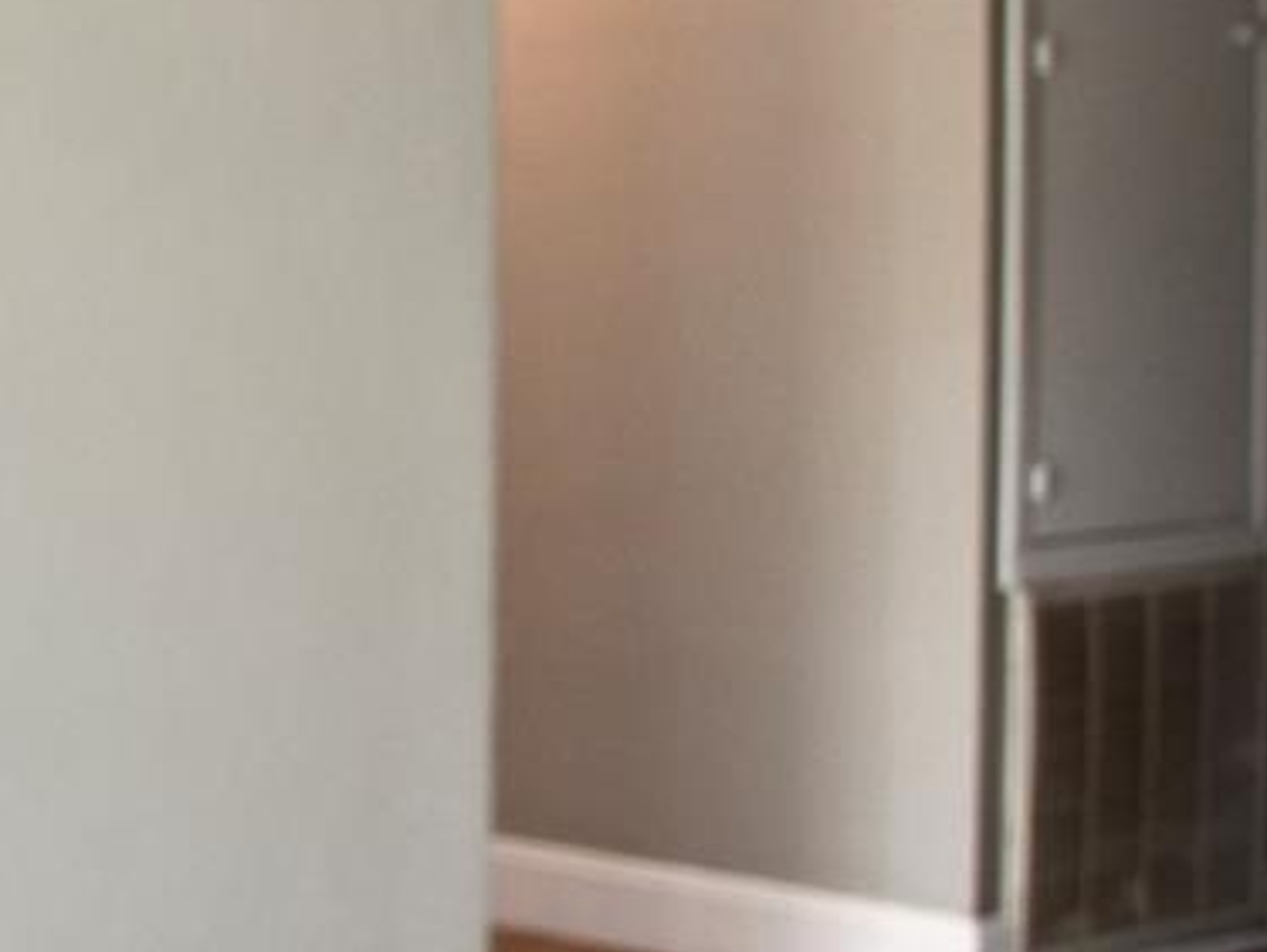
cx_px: -894
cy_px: 156
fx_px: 4065
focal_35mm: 111
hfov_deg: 15.6
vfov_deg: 13.3
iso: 100
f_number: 4
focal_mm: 18
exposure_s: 1/60
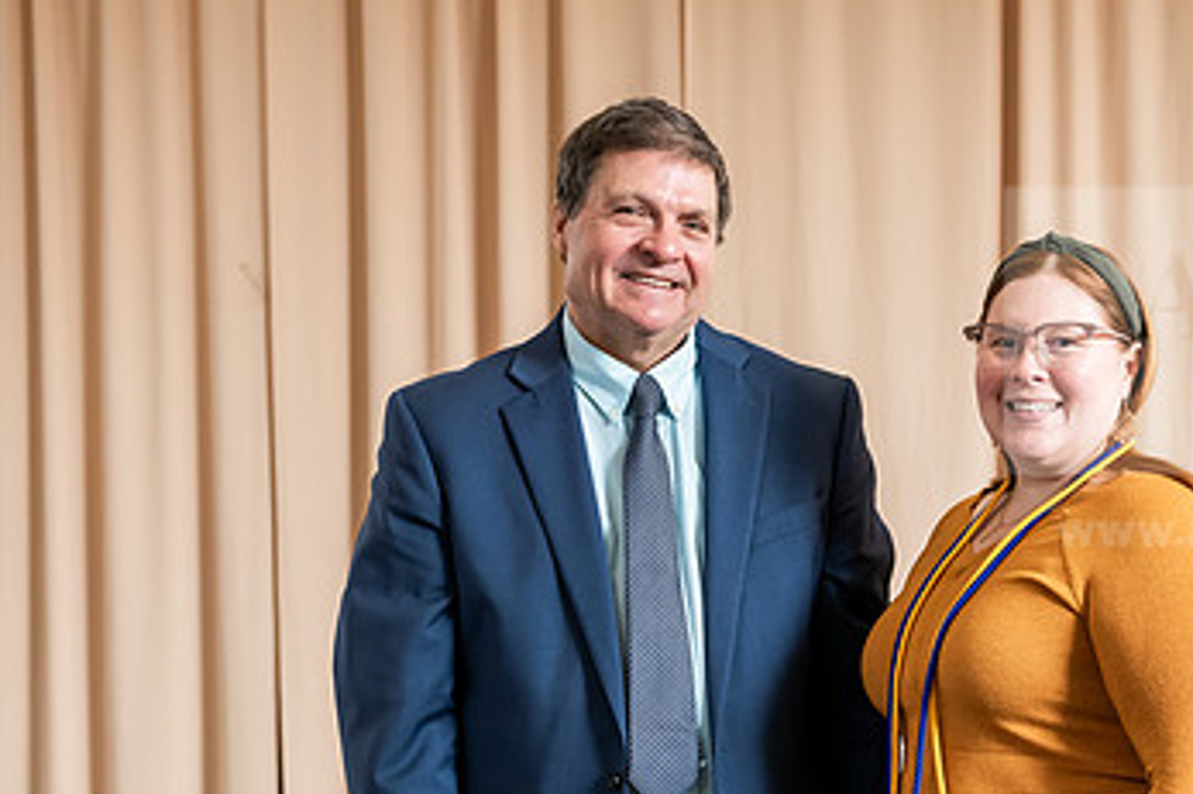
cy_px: 584
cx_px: 929
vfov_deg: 15.8
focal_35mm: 86
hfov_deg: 23.4
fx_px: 2848
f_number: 4.5
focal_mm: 50
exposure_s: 1/200
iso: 1600
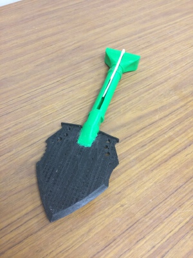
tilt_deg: -56.8
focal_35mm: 29
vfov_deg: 61.7
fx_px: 216
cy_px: 129
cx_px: 96
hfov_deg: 48.2
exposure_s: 1/30
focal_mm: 4.15
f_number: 2.2
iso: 200
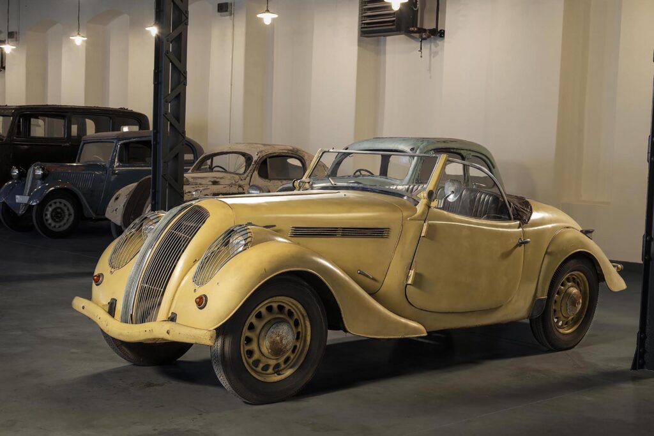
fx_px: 945
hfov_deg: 38.2
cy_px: 218
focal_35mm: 52
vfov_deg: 26.0
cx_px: 327
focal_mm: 52
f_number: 10
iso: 100
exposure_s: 3
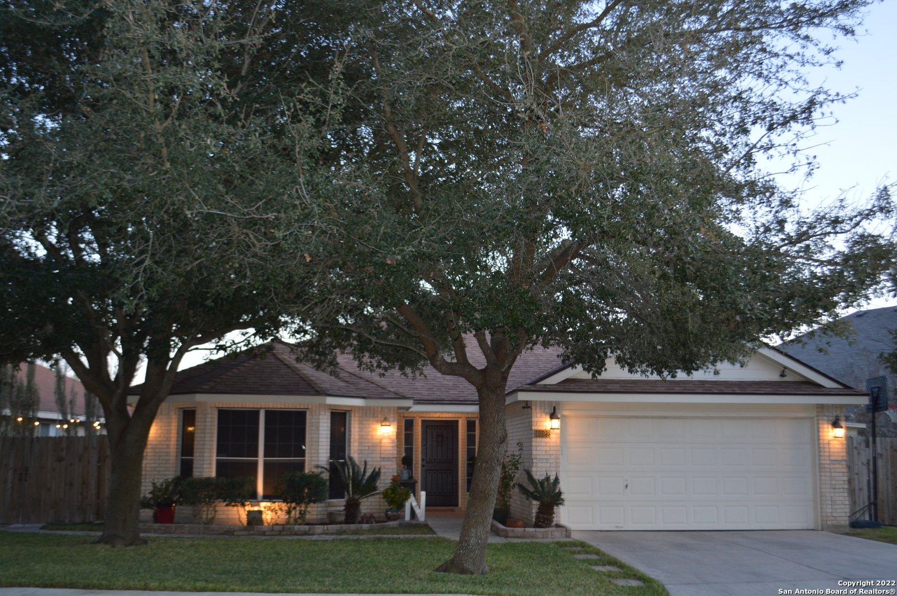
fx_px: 971
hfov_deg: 49.6
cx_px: 448
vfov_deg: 34.2
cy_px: 298
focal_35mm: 39
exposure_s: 1/60
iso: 560
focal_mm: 26
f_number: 4.2
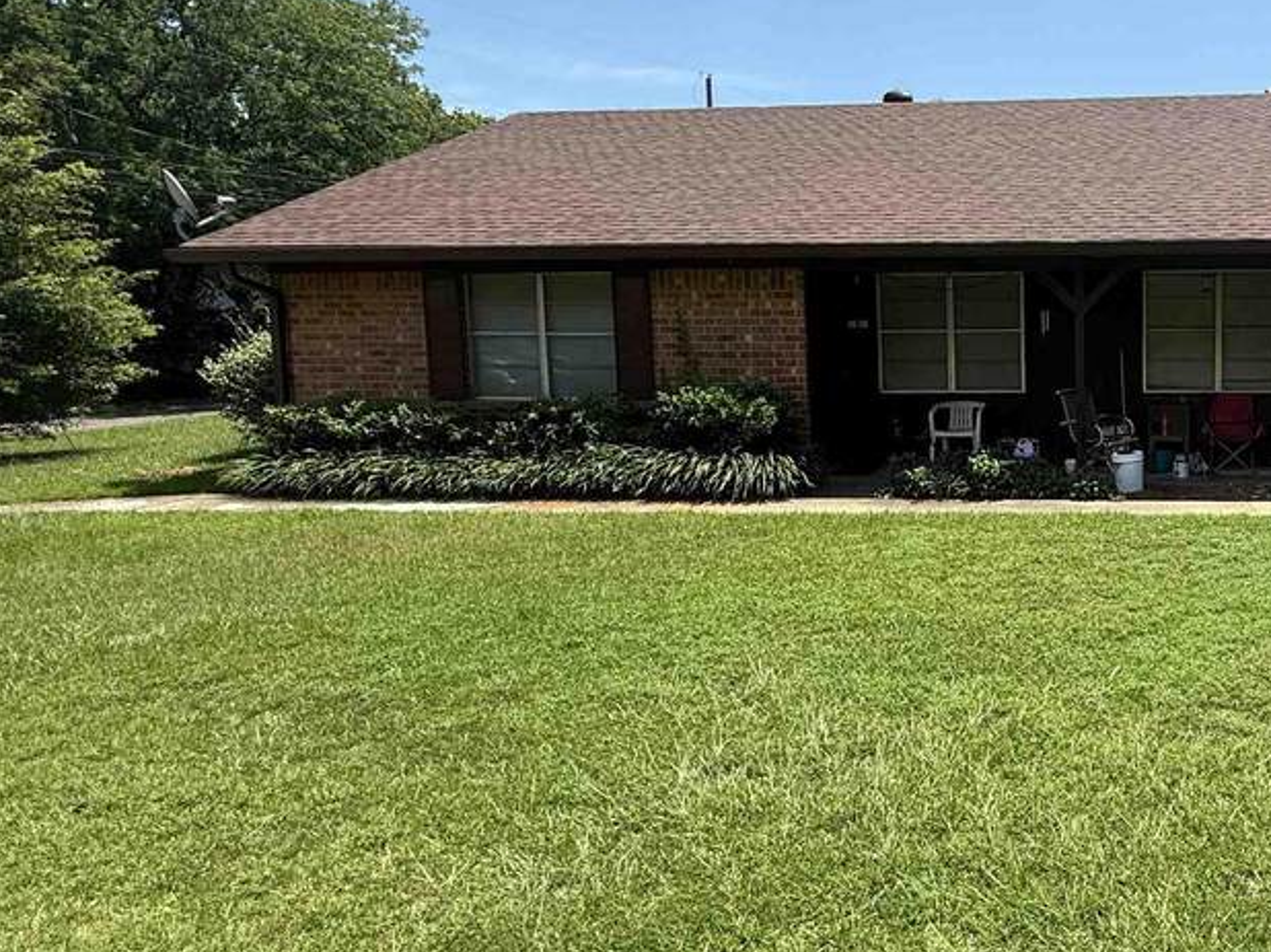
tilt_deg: -6.6
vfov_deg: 48.1
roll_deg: -0.2
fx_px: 1064
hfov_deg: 55.9
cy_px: 436
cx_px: 1067
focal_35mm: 29
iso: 50
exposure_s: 1/1105
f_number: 2.2
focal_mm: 2.22
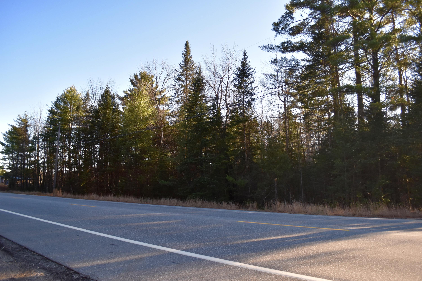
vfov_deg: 47.9
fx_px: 316
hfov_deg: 67.4
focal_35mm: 27
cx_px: 211
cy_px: 140
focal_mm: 18
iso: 640
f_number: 4
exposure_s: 1/1000
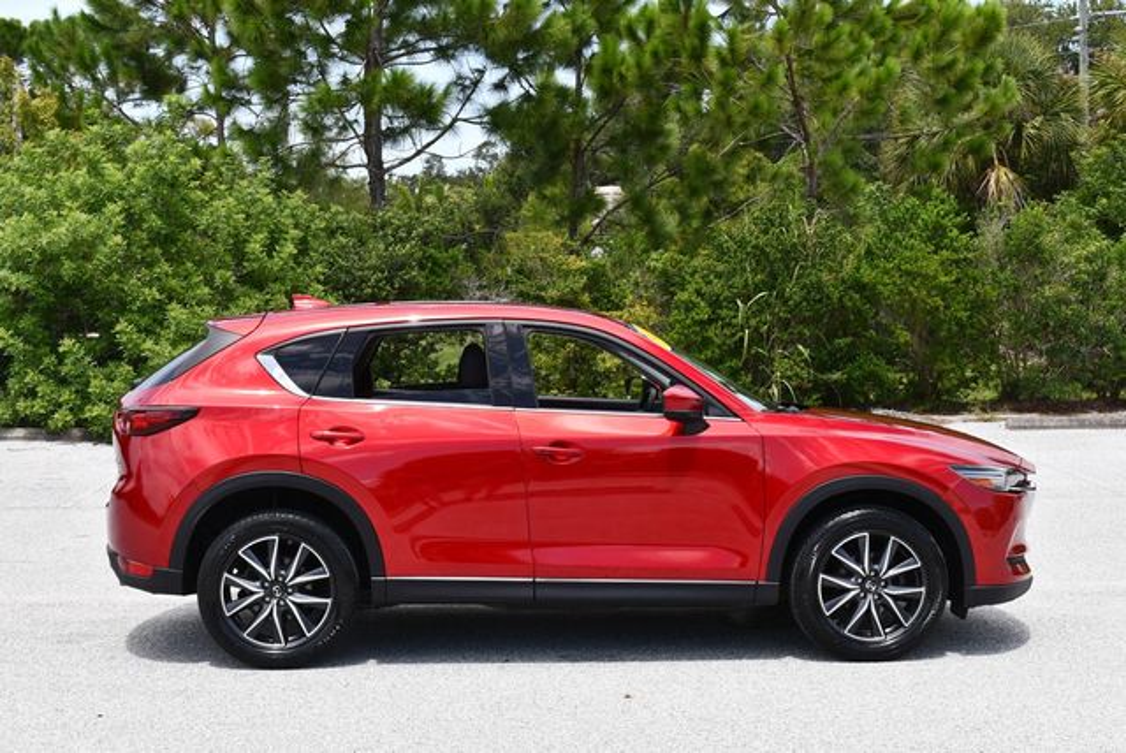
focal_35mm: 52
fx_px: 1628
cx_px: 563
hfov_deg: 38.2
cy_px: 376
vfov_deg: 26.0
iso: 180
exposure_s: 1/250
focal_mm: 26
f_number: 8
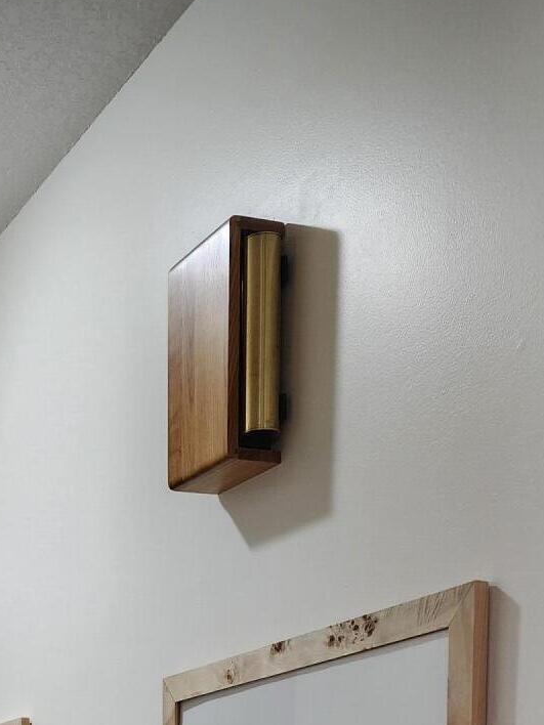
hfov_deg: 21.7
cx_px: -16
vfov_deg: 24.8
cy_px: 1010
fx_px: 1362
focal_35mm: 65
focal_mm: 6.4
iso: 320
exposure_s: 1/120
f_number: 1.8
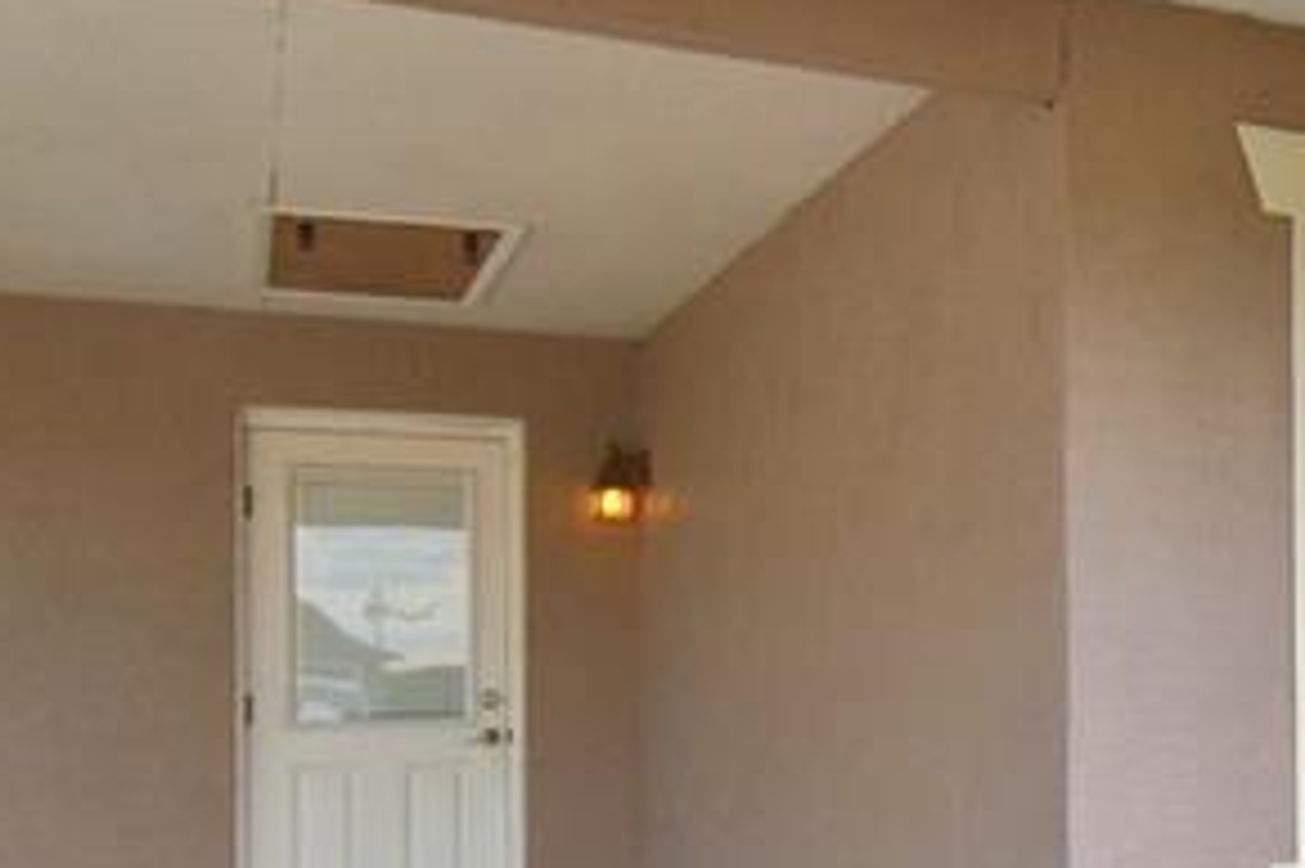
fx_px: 1920
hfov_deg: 30.7
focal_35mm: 53
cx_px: 1629
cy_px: 652
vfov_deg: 25.2
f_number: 4.5
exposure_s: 1/1000
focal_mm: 10
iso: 100
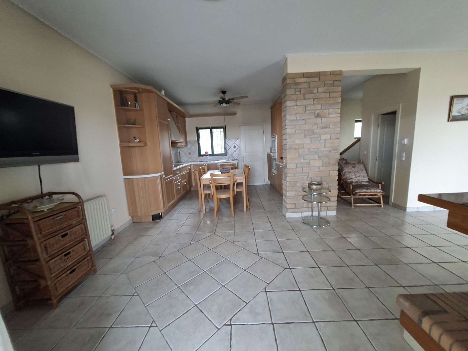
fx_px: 176
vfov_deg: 89.9
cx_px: 234
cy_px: 176
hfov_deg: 106.2
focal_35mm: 13
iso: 320
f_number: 2.2
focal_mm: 1.74
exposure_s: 1/24
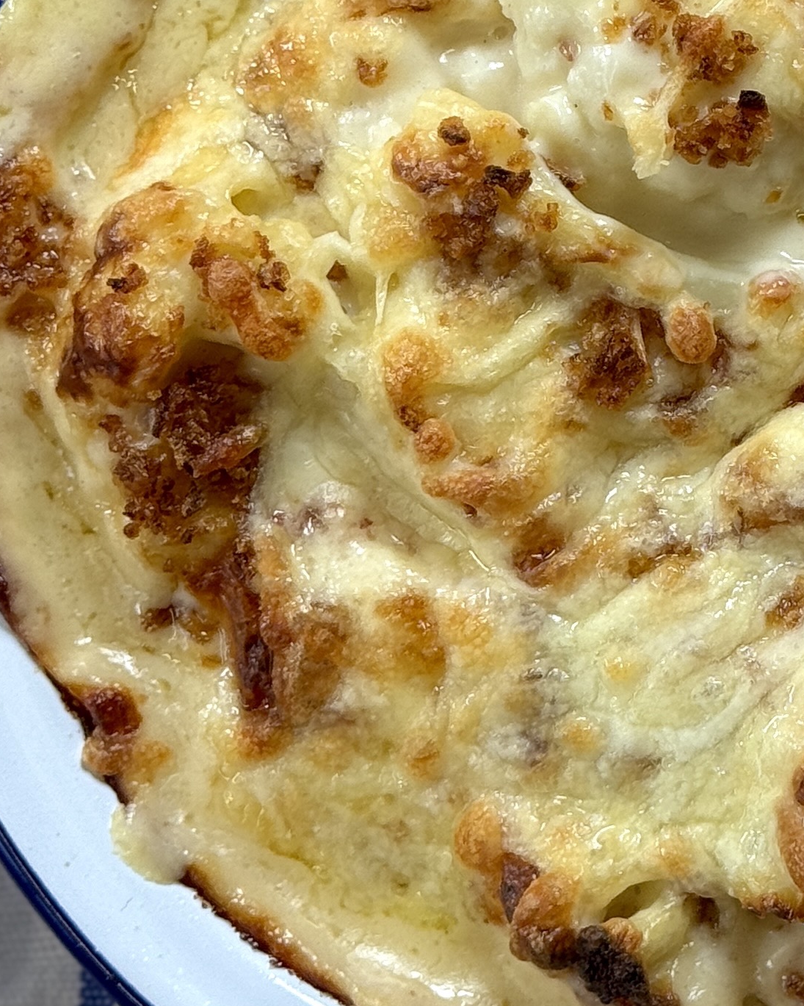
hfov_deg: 11.1
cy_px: 328
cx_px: 819
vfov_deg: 13.9
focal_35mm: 138
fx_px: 4105
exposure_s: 1/100
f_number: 1.78
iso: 50
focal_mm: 6.76
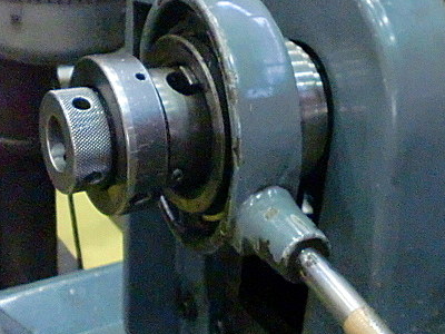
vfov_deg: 26.1
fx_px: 720
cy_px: 141
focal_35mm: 56
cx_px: 338
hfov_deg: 33.6
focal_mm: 6.3
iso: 1250
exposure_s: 1/60
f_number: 3.1
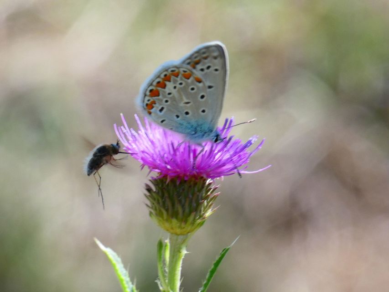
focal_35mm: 362
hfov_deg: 5.5
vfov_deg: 4.1
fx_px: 4069
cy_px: 146
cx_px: 194
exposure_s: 1/80
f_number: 5.6
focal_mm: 64.9
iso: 100
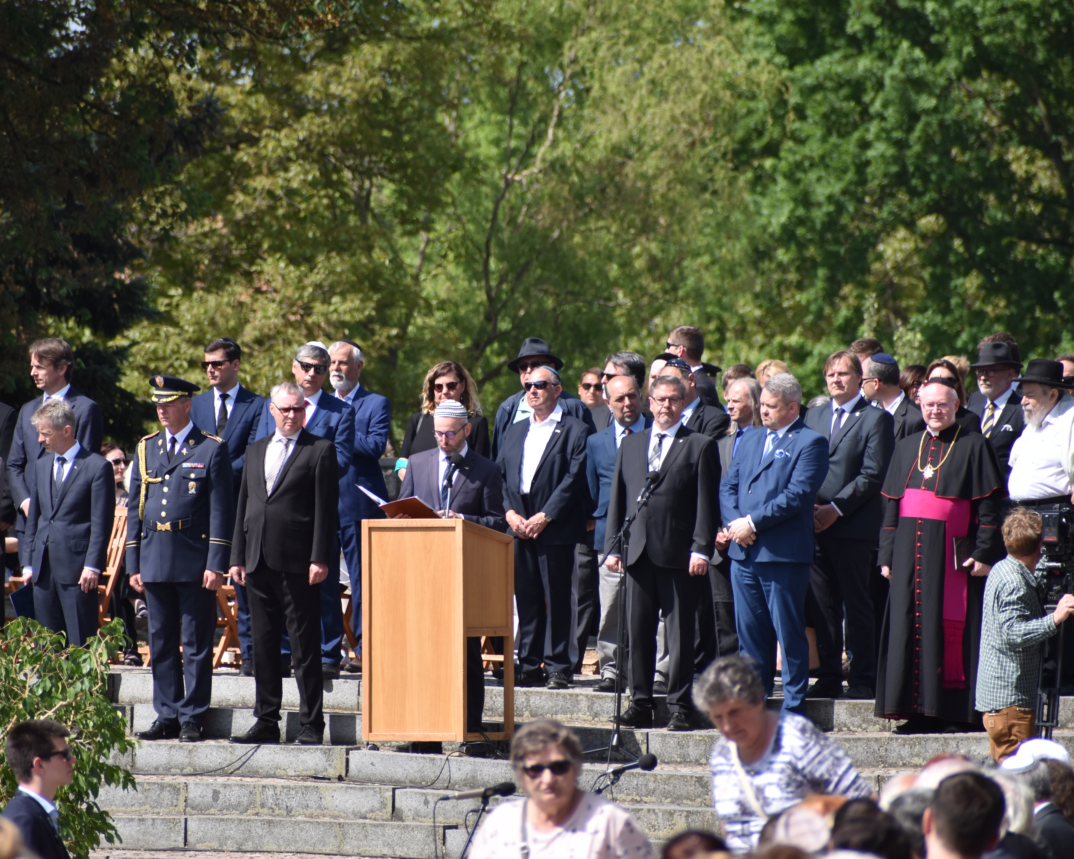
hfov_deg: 3.8
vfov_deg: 3.1
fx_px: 16116
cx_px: 465
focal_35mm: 507
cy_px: 429
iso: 200
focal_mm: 300
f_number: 6.3
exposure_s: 1/640
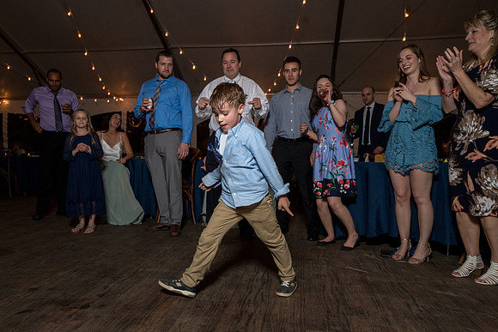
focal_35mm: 29
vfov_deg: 44.4
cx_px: 227
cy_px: 174
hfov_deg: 62.9
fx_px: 407
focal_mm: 27
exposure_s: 1/200
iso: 2000
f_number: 5.6
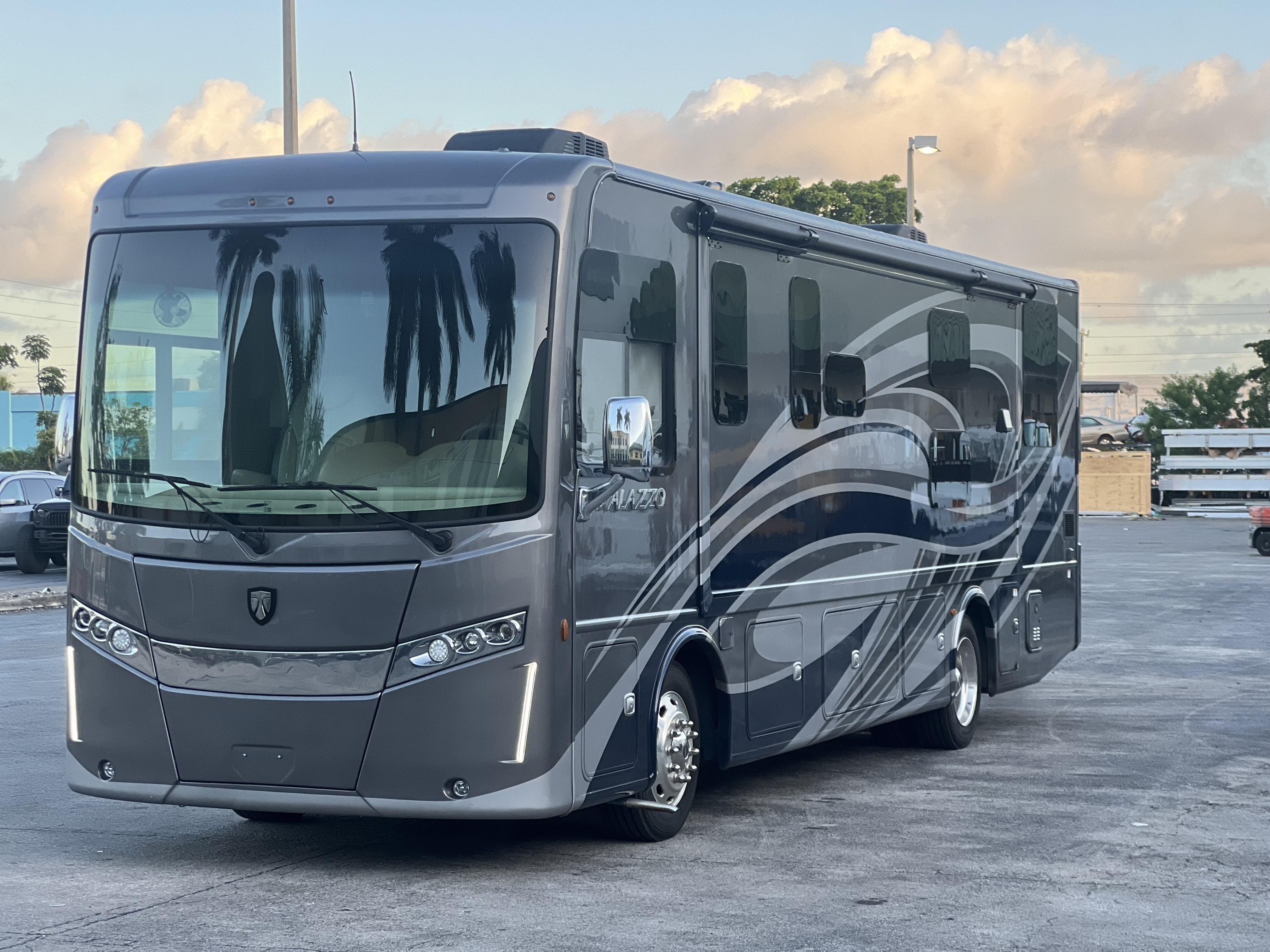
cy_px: 476
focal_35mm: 77
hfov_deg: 25.3
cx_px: 635
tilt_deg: -0.3
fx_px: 2825
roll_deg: +0.7
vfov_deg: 19.1
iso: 80
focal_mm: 9
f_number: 2.8
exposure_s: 1/121
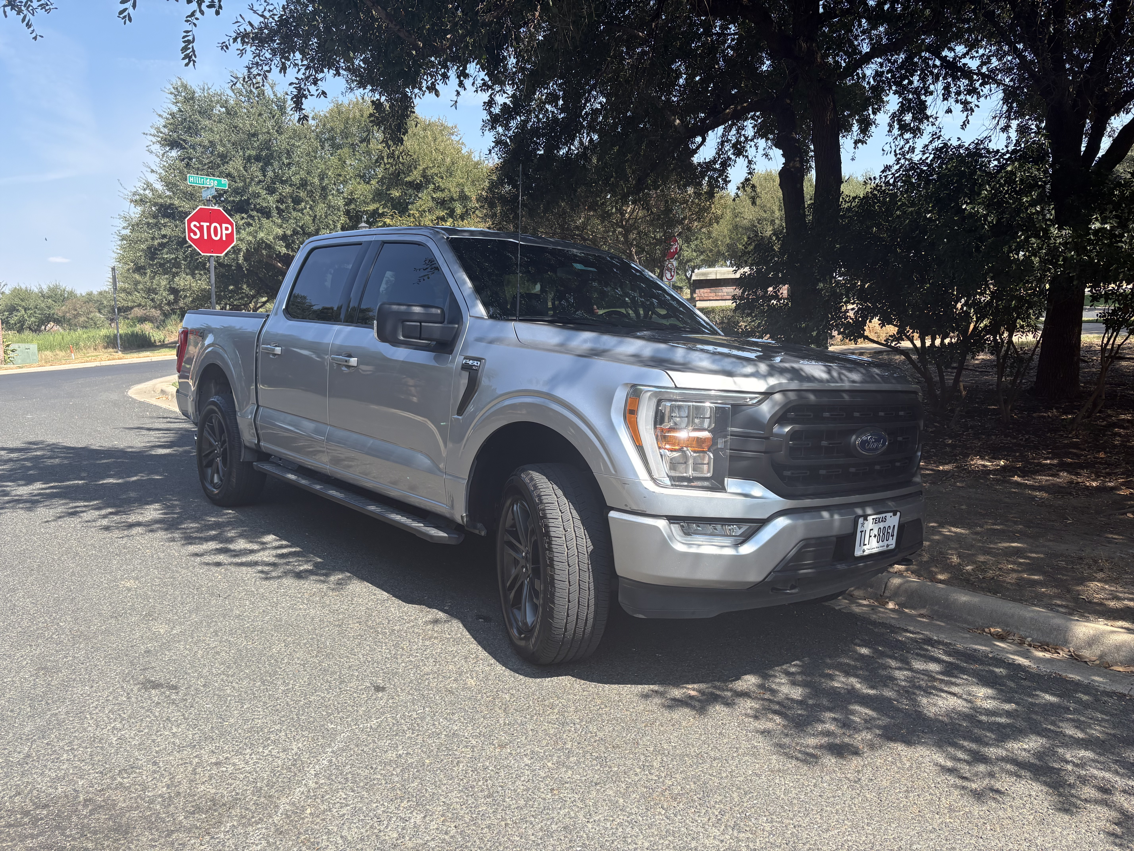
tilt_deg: -6.5
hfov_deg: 67.3
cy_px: 426
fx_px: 852
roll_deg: +1.1
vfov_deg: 53.1
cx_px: 567
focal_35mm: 26
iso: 64
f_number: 1.6
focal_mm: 5.96
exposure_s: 1/1667
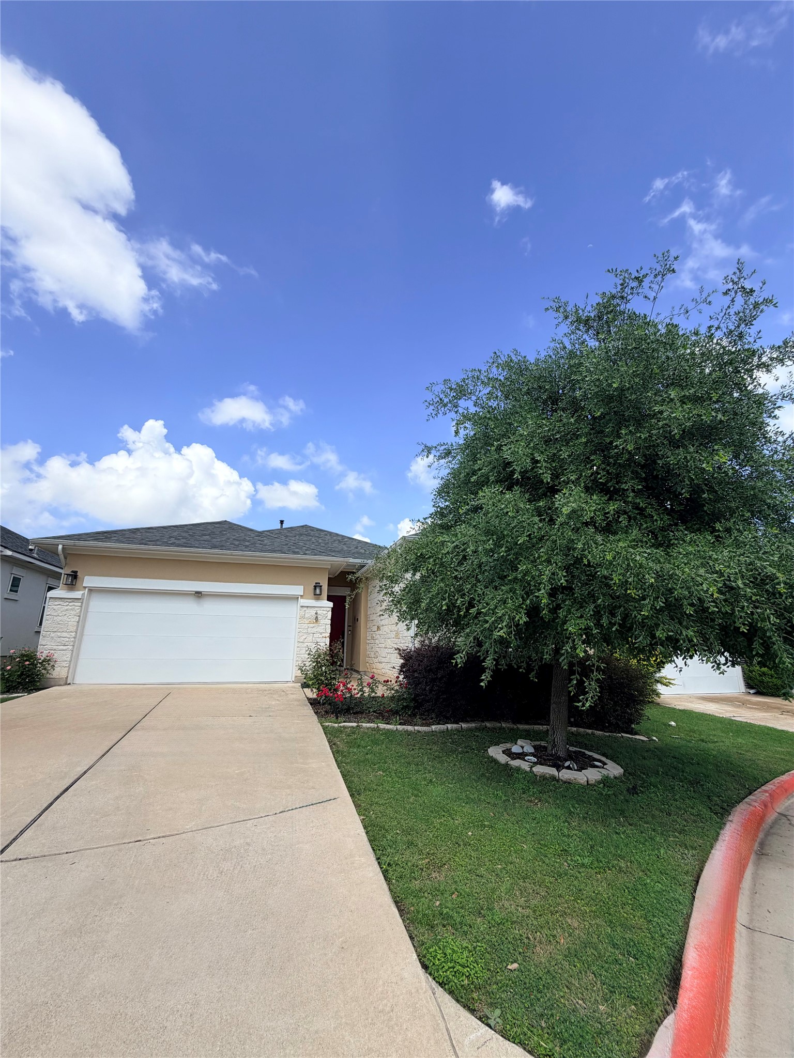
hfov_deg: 85.7
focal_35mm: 14
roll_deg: -0.6
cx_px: 397
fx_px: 428
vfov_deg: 102.1
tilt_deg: +15.7
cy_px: 529
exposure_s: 1/770
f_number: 2.2
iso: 25
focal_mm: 2.22
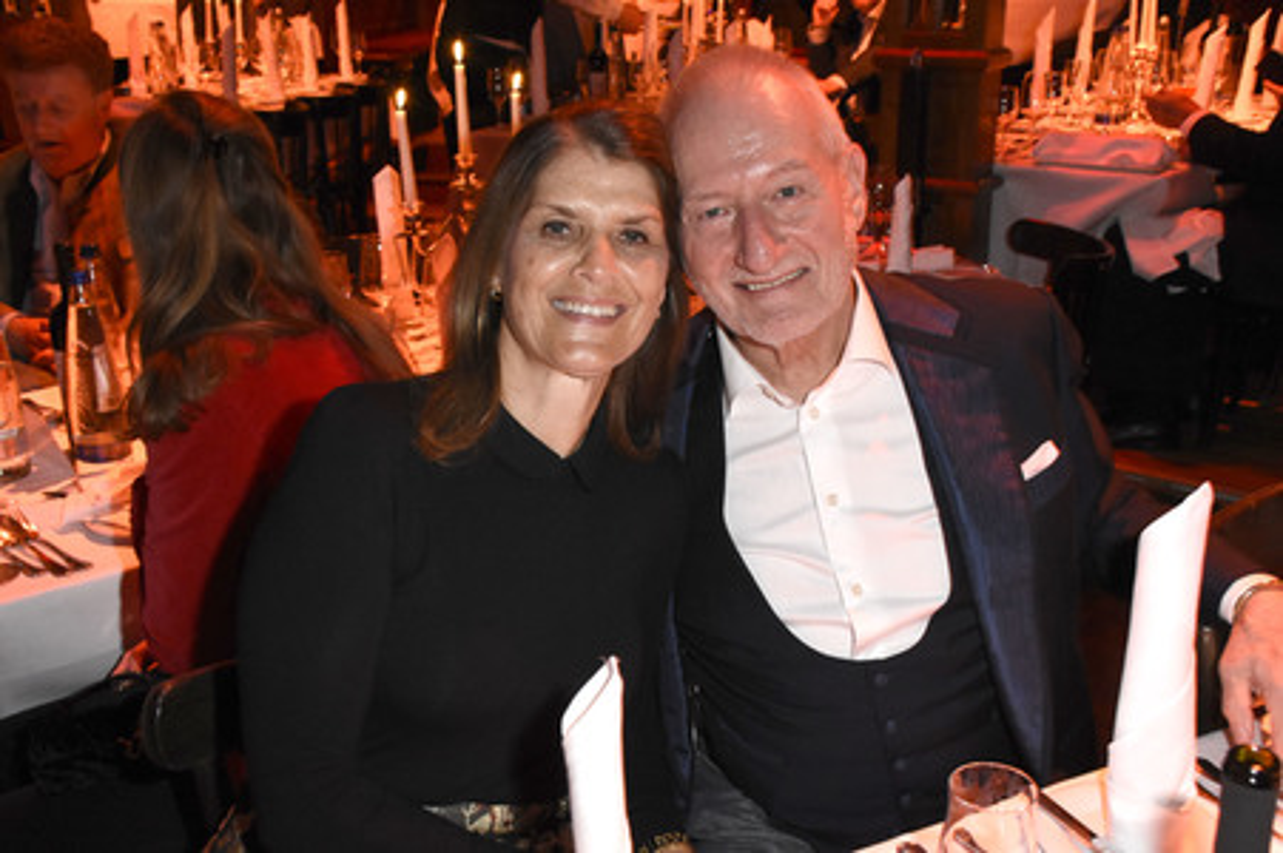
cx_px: 642
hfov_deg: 49.6
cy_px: 426
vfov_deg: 34.2
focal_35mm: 39
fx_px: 1389
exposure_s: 1/60
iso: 3200
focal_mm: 26
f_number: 6.3
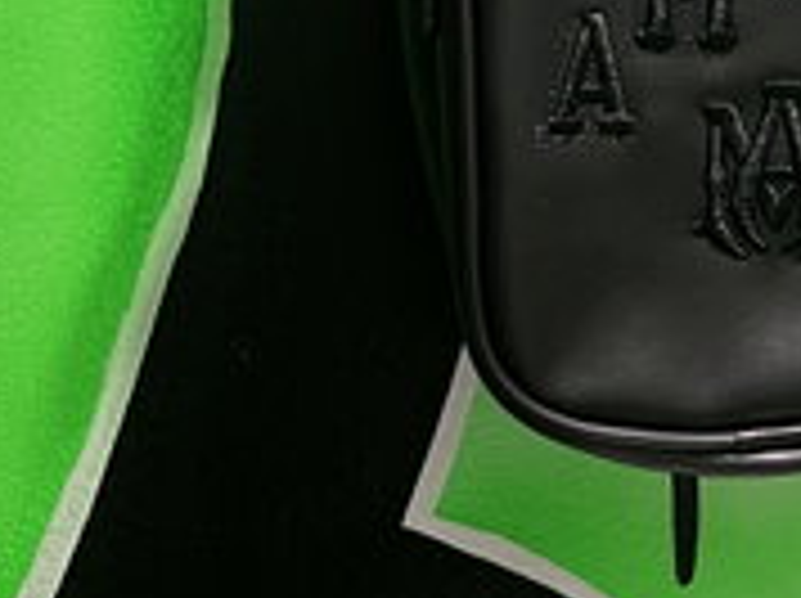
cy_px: -295
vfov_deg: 17.1
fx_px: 1802
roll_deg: +2.2
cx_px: 729
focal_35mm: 78
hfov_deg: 24.3
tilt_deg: +4.7
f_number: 1.6
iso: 250
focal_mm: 5.1
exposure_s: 1/50
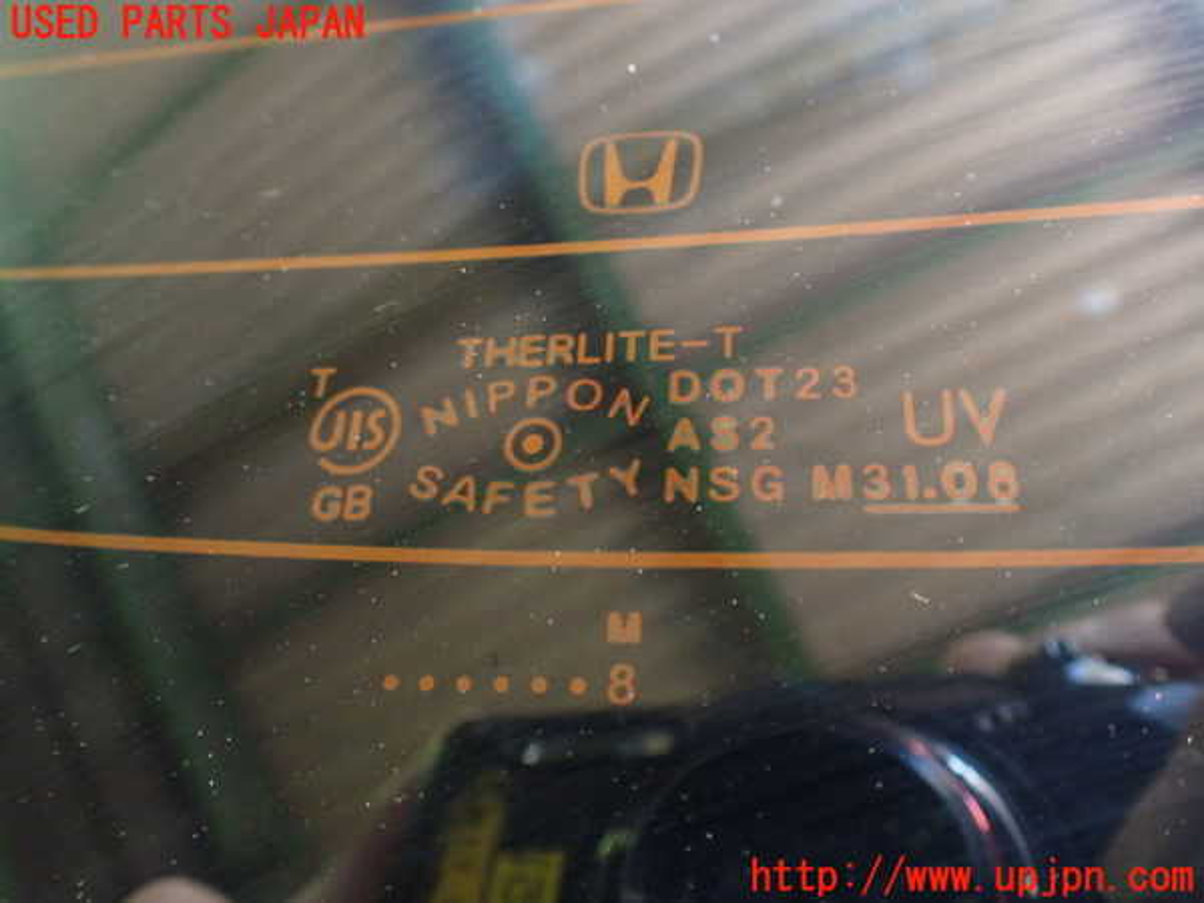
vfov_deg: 46.8
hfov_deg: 60.0
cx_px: 602
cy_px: 452
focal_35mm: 30
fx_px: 1043
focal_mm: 5.4
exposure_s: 1/30
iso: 800
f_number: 2.3
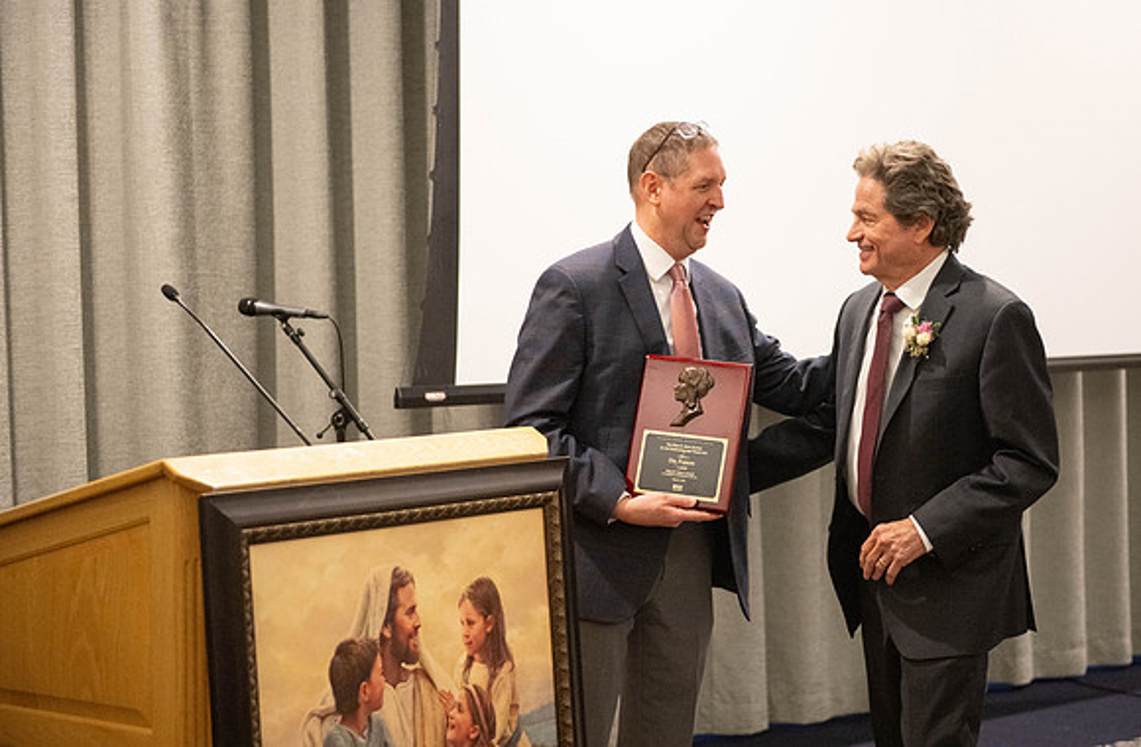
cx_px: 617
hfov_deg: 26.7
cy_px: 336
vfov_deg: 17.7
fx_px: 2399
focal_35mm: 76
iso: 5000
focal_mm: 70
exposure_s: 1/200
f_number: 2.8
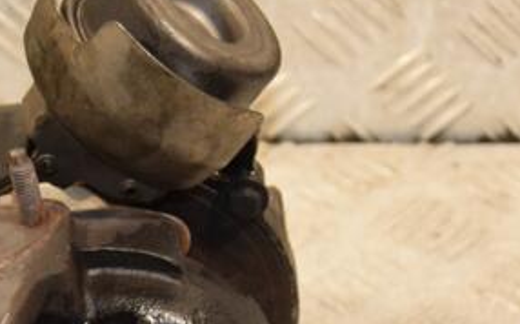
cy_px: 284
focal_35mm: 212
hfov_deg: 9.9
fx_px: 3001
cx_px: 95
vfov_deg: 6.2
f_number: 5.3
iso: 800
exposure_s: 1/160
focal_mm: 66
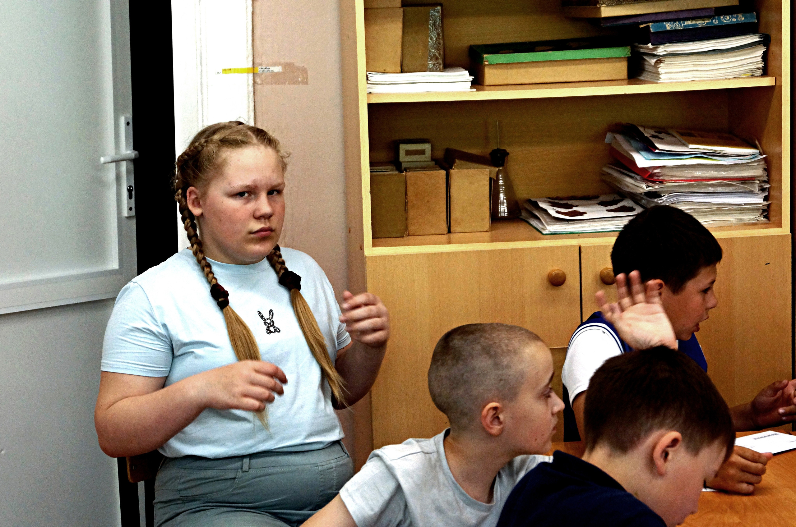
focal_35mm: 75
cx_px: 398
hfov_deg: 27.0
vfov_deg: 18.1
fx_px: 1655
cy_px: 264
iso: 800
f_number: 5.6
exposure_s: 1/100
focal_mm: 50
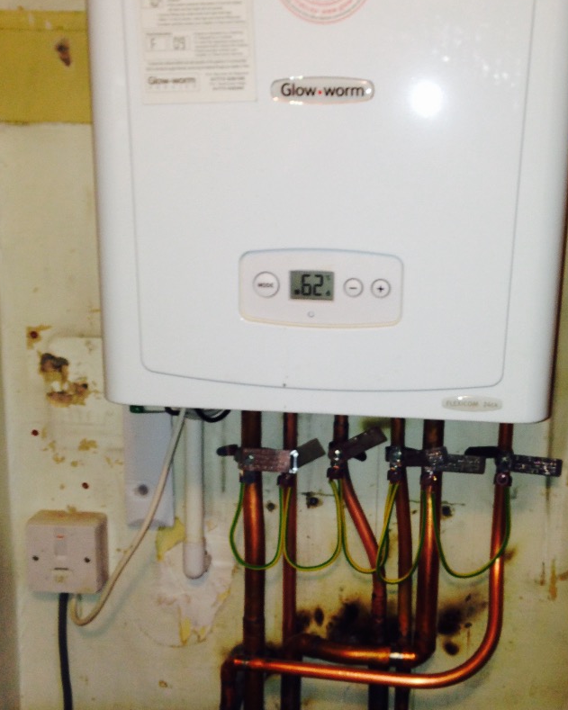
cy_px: 357
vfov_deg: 38.1
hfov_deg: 30.8
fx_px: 1030
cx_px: 319
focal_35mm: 49
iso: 50
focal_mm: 4.12
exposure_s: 1/20
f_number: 2.4
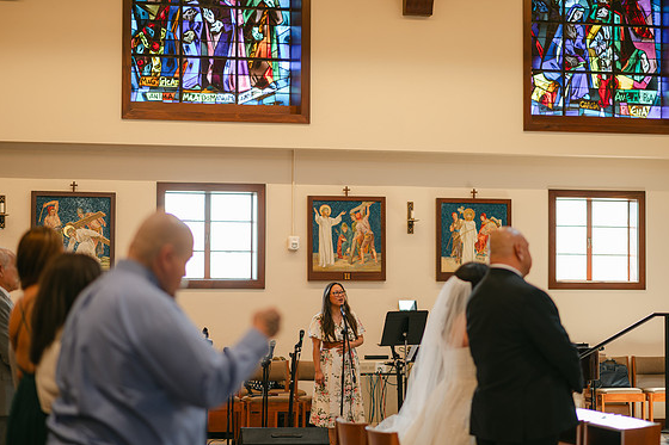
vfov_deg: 15.5
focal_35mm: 88
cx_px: 332
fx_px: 1635
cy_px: 229
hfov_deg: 23.1
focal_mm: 85
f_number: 1.8
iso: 320
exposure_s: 1/125
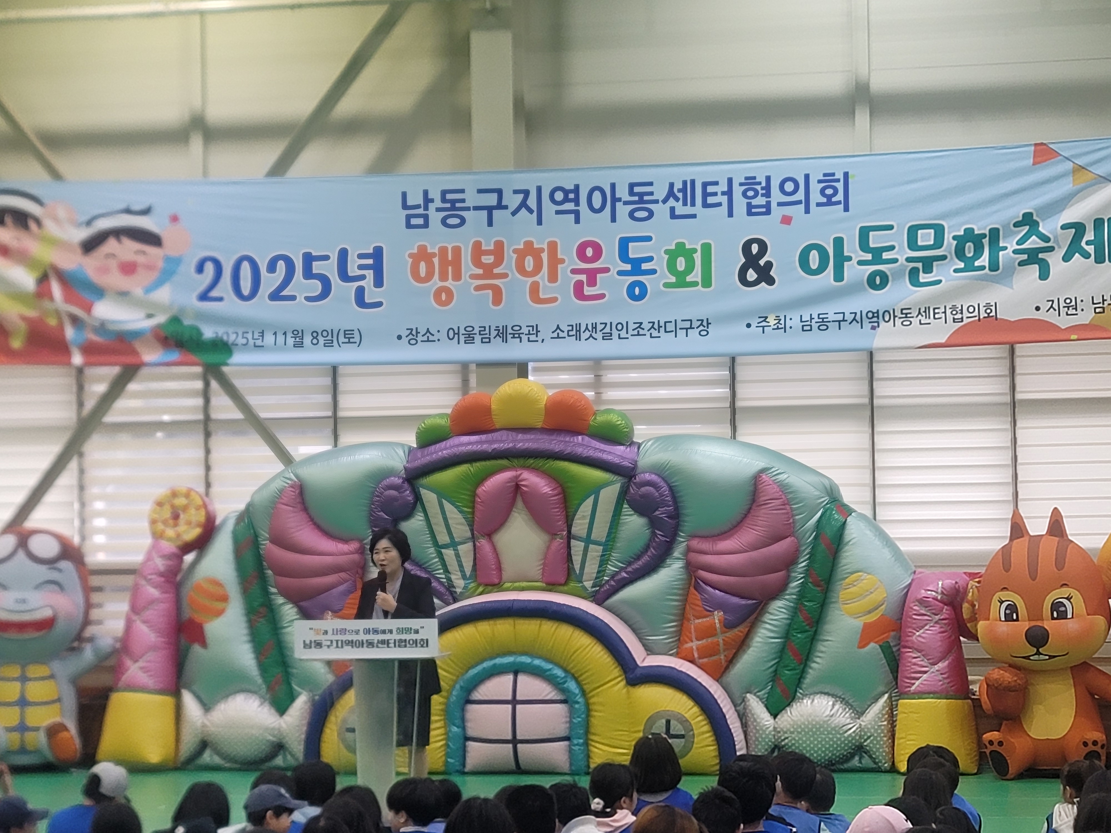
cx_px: 556
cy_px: 416
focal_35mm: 25
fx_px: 802
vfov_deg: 54.9
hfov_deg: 69.4
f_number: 1.8
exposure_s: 1/120
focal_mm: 7
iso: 125
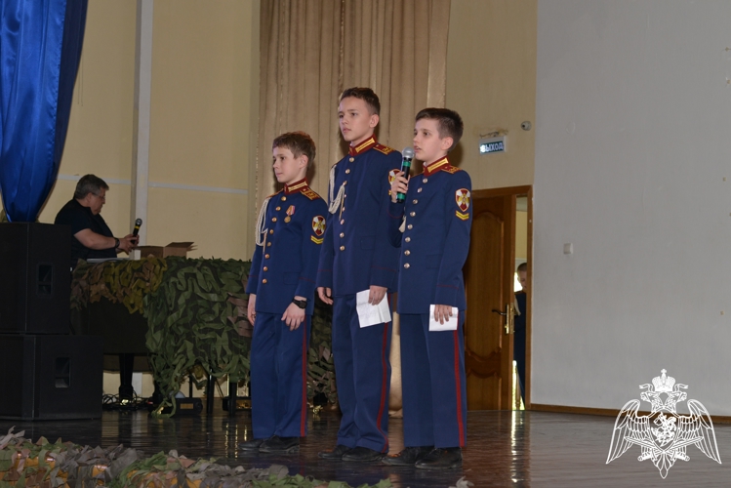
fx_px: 1727
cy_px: 244
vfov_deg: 16.1
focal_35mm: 85
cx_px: 366
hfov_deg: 23.9
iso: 800
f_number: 5
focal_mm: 85
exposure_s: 1/250
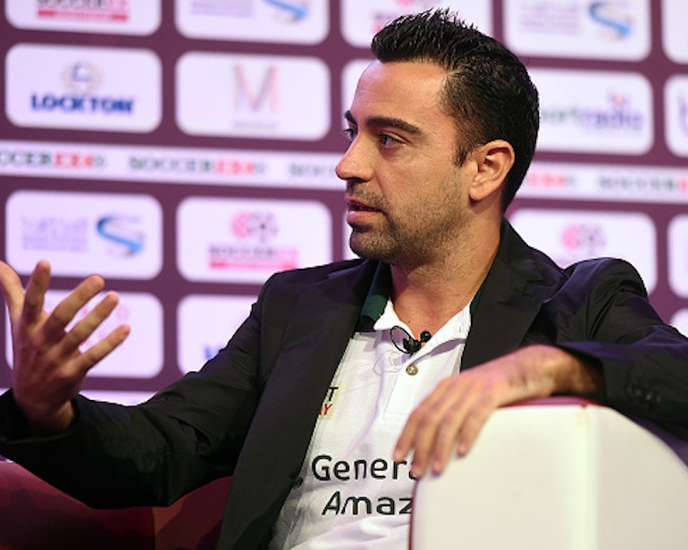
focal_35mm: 221
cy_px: 274
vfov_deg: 7.0
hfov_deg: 8.7
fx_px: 4500
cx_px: 367
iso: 2000
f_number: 2.8
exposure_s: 1/320
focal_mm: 195
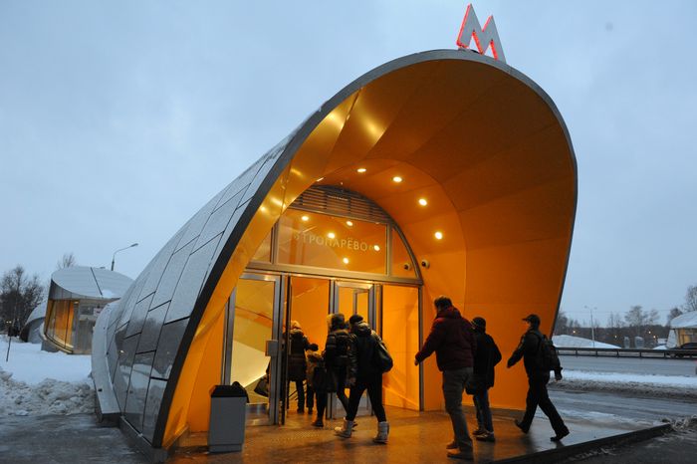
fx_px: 464
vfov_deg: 53.1
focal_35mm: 24
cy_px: 232
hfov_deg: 73.8
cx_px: 348
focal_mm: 24
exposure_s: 1/250
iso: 3200
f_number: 5.6
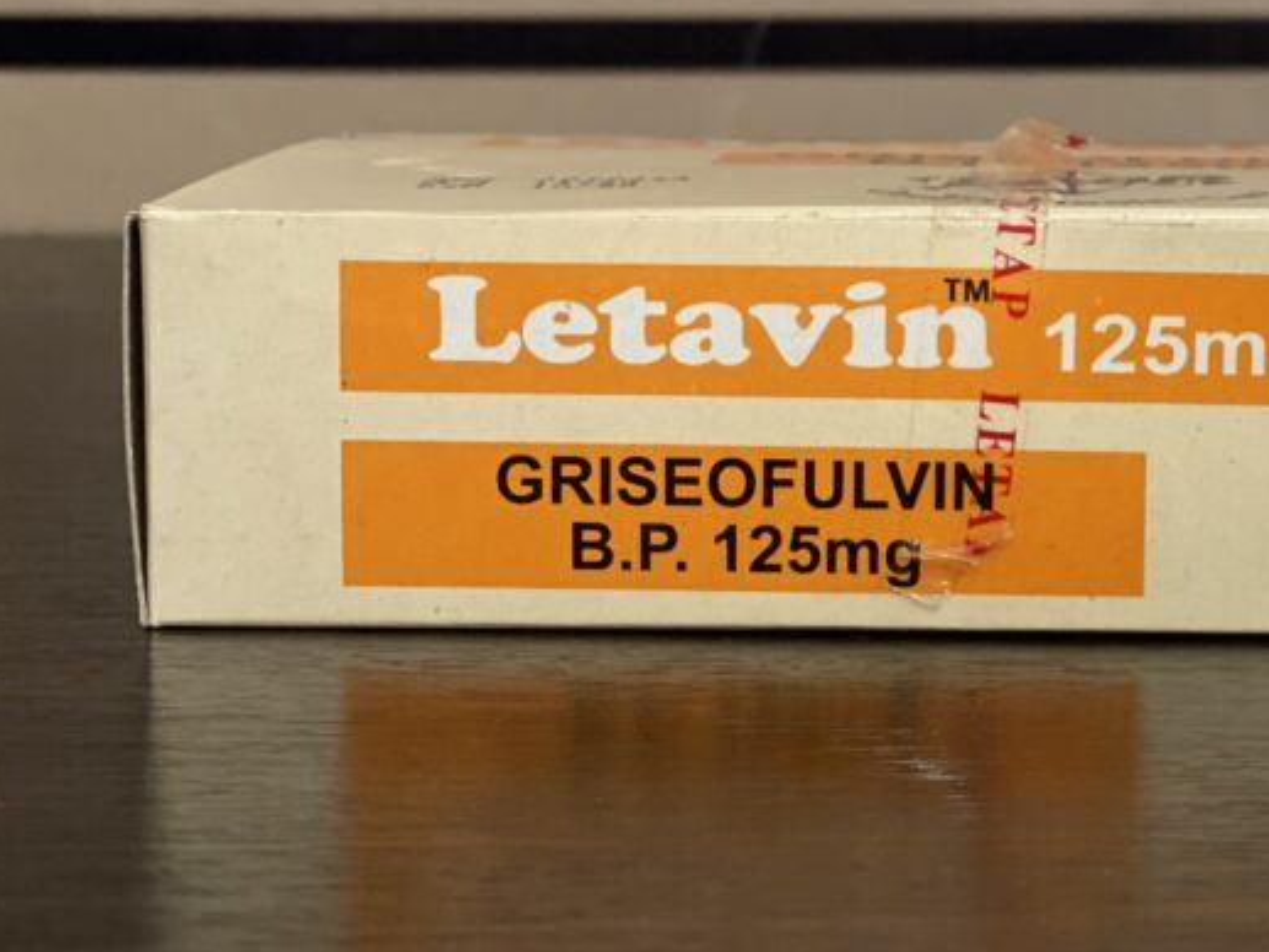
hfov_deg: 18.7
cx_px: 1163
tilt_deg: -5.4
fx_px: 3777
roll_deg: +1.0
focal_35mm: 103
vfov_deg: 14.3
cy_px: 287
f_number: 2
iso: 200
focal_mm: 6
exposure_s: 1/40
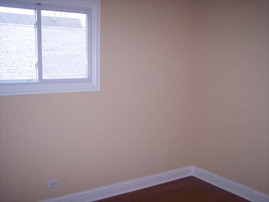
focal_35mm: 39
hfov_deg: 47.9
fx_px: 303
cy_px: 101
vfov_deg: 36.8
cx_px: 134
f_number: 2.8
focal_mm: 8
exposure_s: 1/60
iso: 100
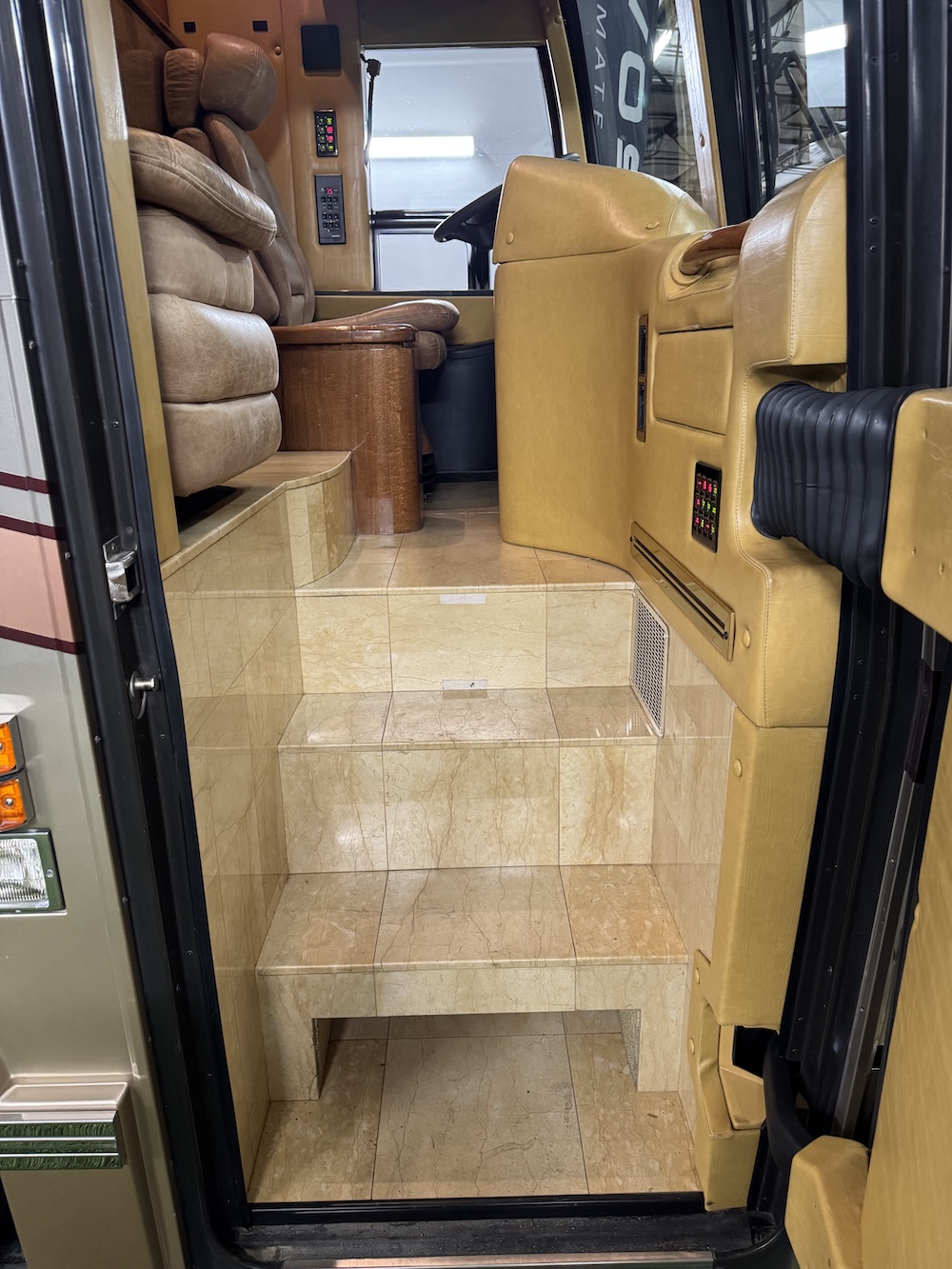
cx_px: 476
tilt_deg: -15.9
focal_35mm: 24
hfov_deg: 56.8
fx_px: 880
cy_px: 634
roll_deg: +2.7
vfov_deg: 71.6
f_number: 1.78
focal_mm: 6.76
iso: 400
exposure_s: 1/60
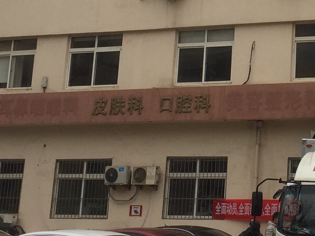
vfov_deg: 14.3
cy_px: -7
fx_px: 928
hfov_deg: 18.5
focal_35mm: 102
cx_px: 349
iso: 32
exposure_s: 1/842
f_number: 2.2
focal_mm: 4.15
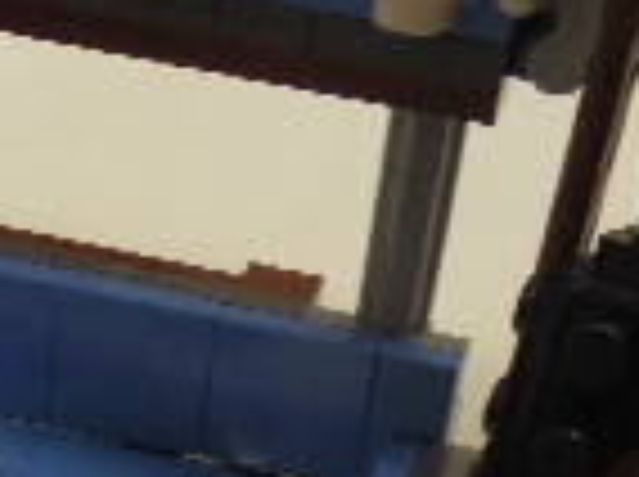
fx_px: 2340
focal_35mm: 127
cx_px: 50
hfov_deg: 15.3
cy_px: 922
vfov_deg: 10.7
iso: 320
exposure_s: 1/50
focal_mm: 5.4
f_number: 4.5
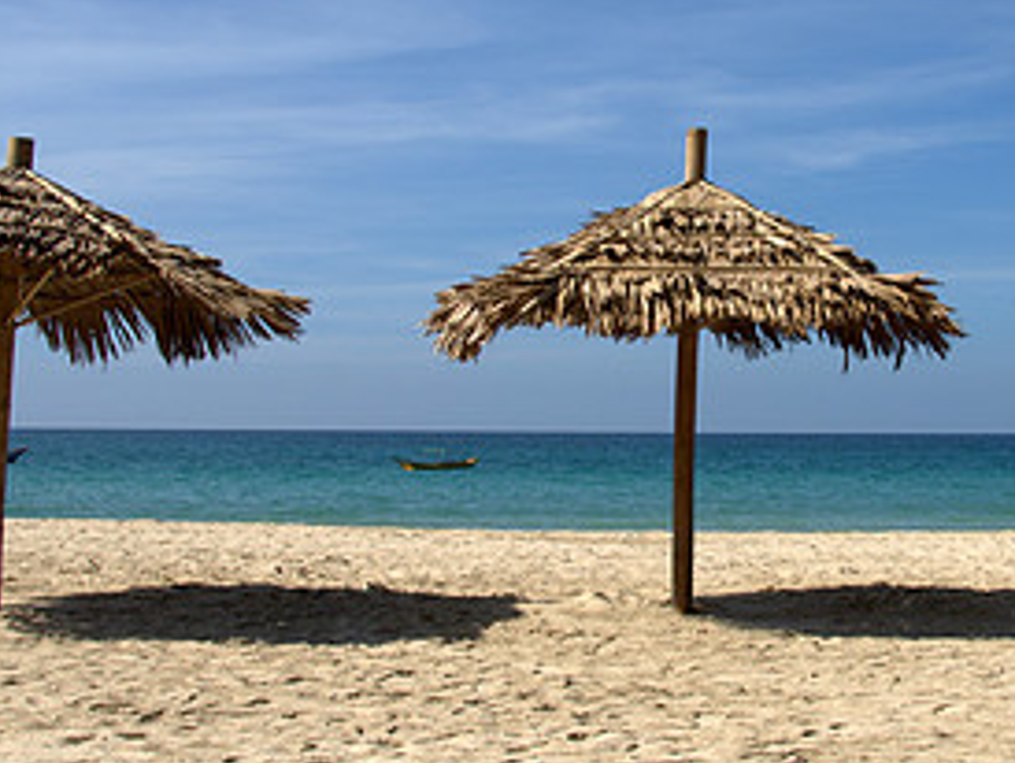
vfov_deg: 21.9
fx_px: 1966
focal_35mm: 67
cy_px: 285
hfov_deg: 28.6
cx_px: 730
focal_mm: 22
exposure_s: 1/250
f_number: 8
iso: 100
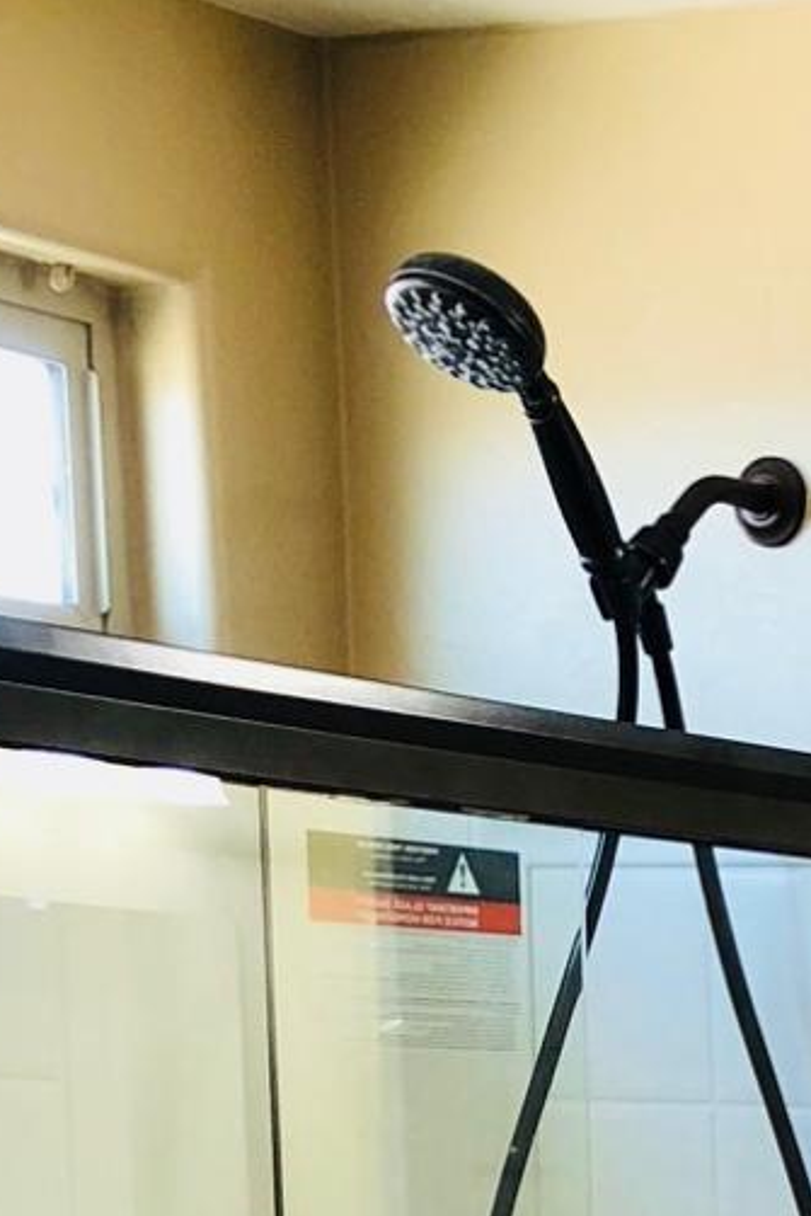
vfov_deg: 15.8
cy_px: 1952
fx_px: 3917
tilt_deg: -11.1
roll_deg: -2.0
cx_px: 1779
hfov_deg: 10.5
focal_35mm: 116
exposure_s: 1/20
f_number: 1.8
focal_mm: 4
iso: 40
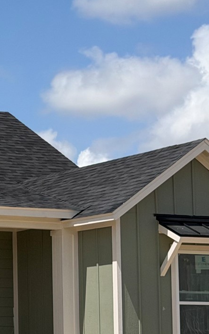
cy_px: 278
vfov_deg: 14.1
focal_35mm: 147
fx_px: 1340
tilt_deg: +3.7
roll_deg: +1.0
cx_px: -192
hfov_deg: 8.5
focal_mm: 6.76
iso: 64
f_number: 1.78
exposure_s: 1/7874
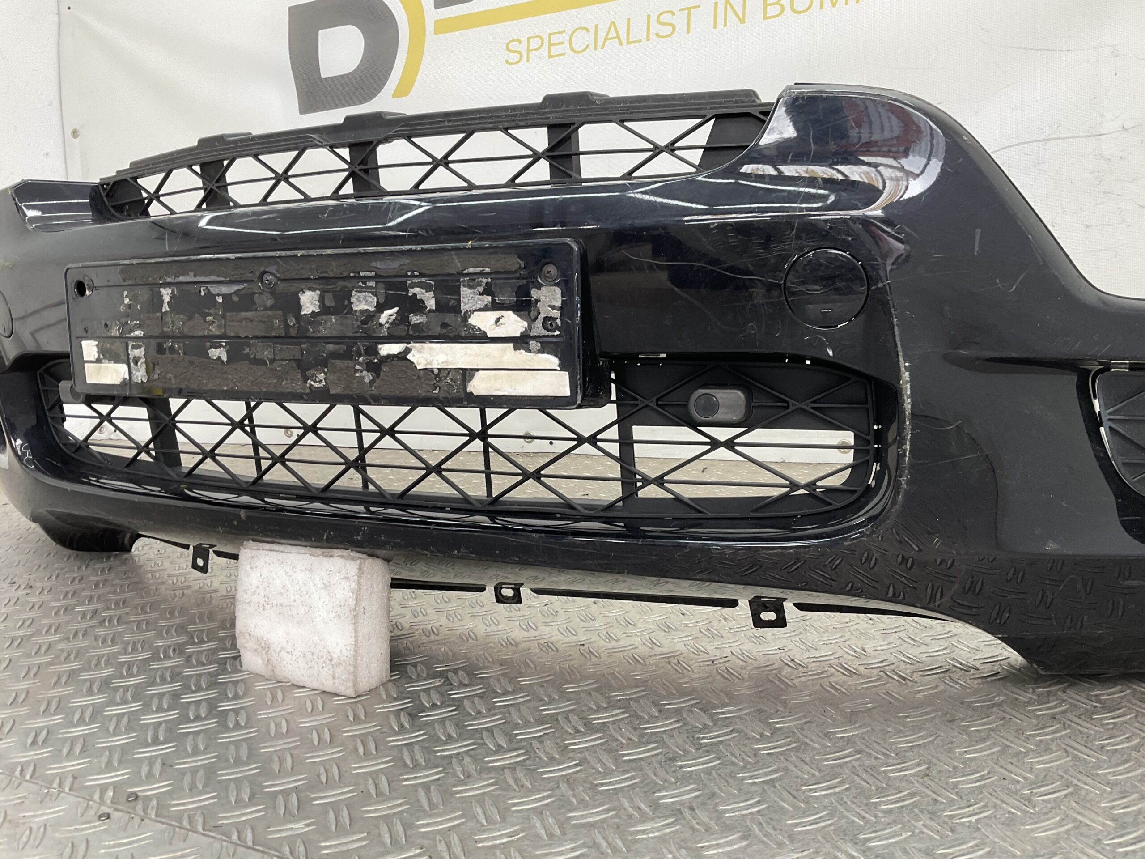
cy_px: 430
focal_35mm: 29
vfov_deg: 48.2
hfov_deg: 61.7
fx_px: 959
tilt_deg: -10.8
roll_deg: +2.1
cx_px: 572
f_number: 1.8
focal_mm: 3
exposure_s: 1/100
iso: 25
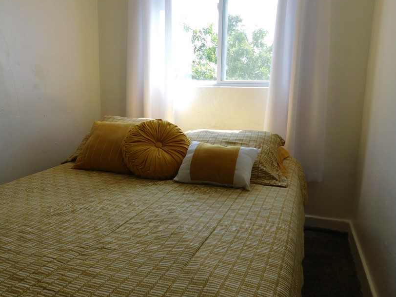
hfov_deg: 61.6
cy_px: 150
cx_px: 192
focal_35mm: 29
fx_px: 332
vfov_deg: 48.2
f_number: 3
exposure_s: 1/320
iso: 125
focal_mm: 4
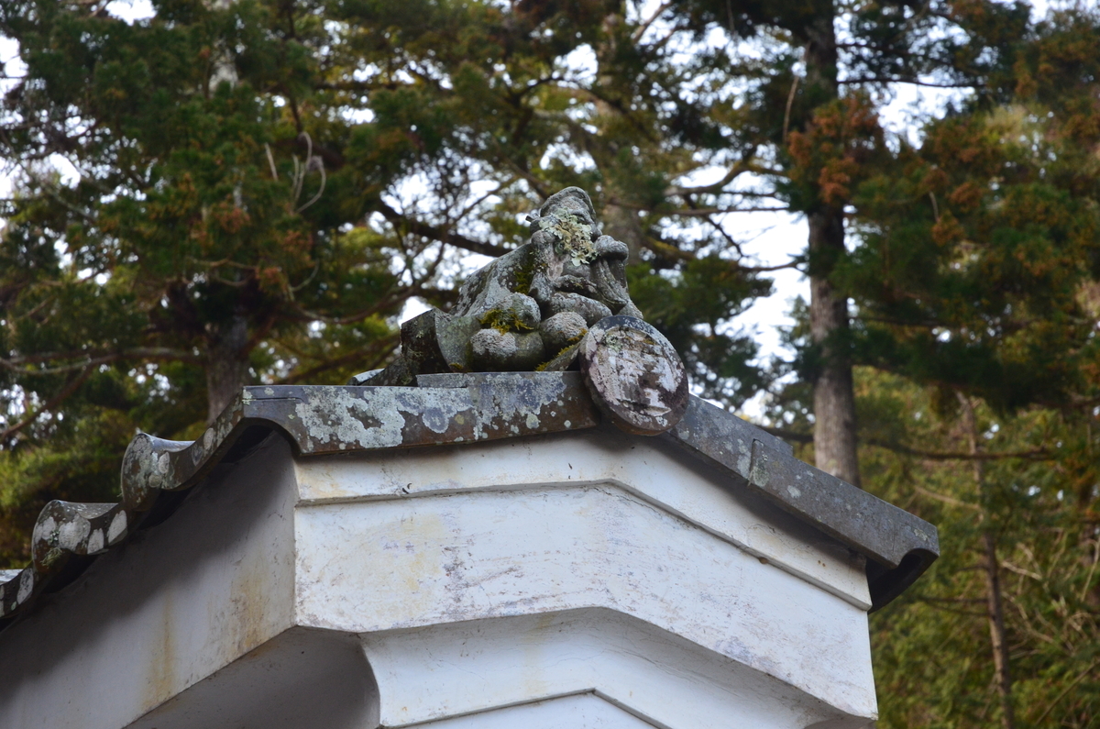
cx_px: 550
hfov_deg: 19.5
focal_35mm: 105
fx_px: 3202
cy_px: 364
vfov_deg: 13.0
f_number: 9
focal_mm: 70
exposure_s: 1/100
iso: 800
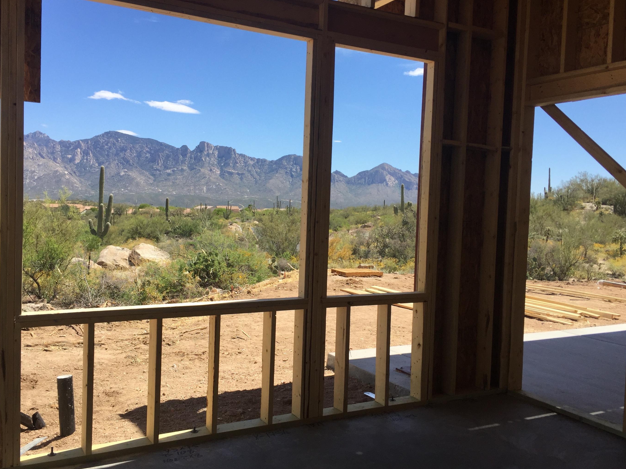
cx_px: 291
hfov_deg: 56.8
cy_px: 229
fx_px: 579
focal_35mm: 32
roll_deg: -2.0
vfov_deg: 44.2
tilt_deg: -2.8
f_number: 2.2
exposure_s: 1/1883
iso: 32
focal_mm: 4.15
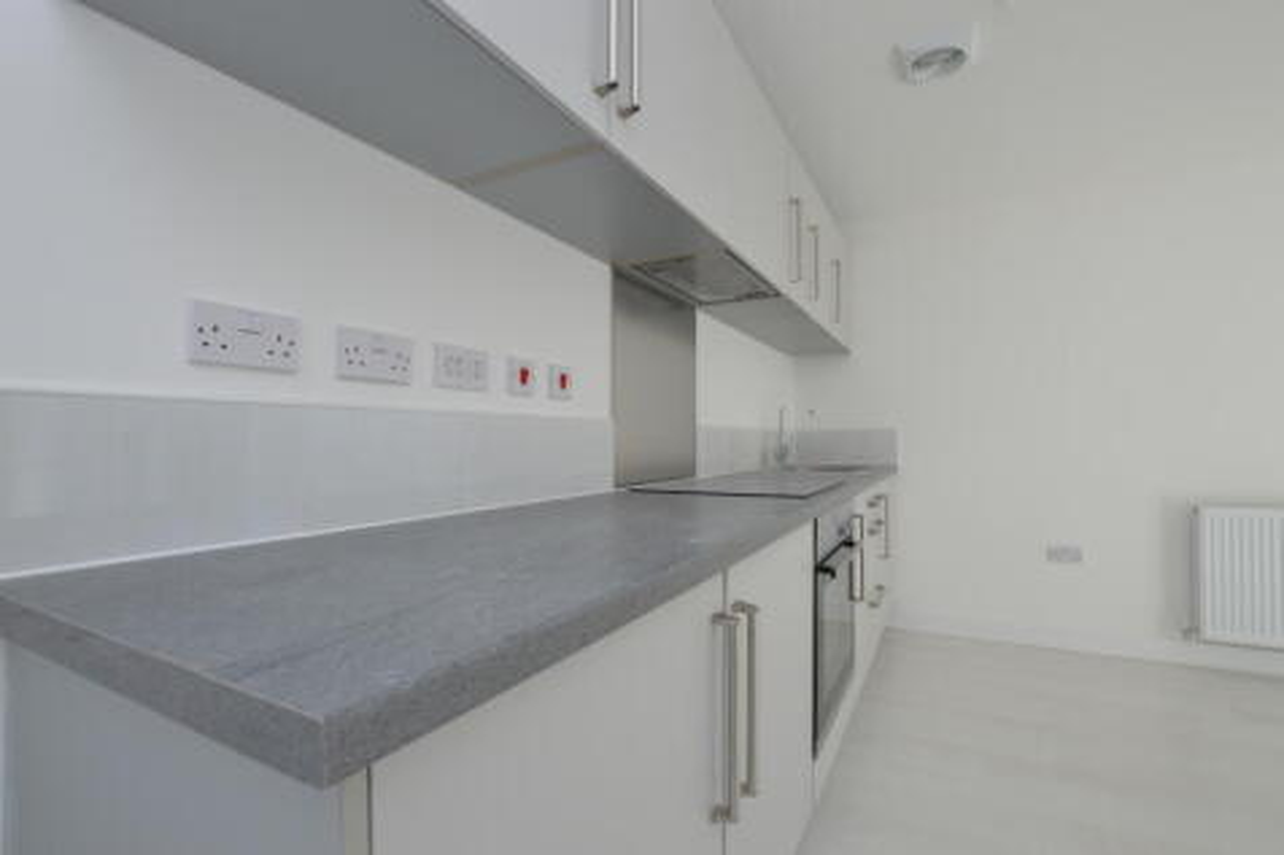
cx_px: 642
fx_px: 535
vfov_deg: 77.3
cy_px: 428
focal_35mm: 15
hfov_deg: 100.4
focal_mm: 10
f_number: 5.6
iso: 220
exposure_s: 1/125
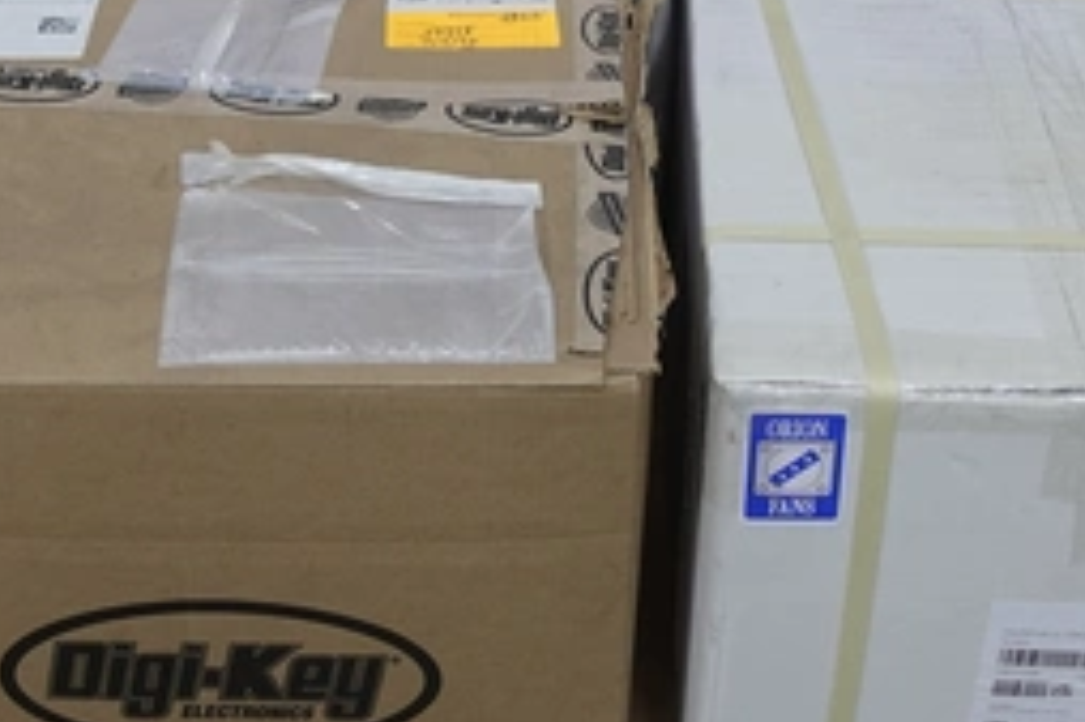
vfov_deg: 18.8
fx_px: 2138
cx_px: 611
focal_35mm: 71
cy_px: 64
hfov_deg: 28.4
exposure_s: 1/40
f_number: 1.8
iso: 125
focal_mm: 8.8
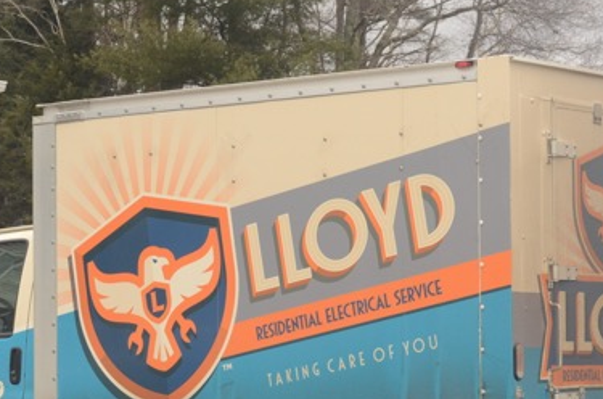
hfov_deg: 16.0
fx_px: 2139
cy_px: 298
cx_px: 309
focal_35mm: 128
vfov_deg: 10.6
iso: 800
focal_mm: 50
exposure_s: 1/200
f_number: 11
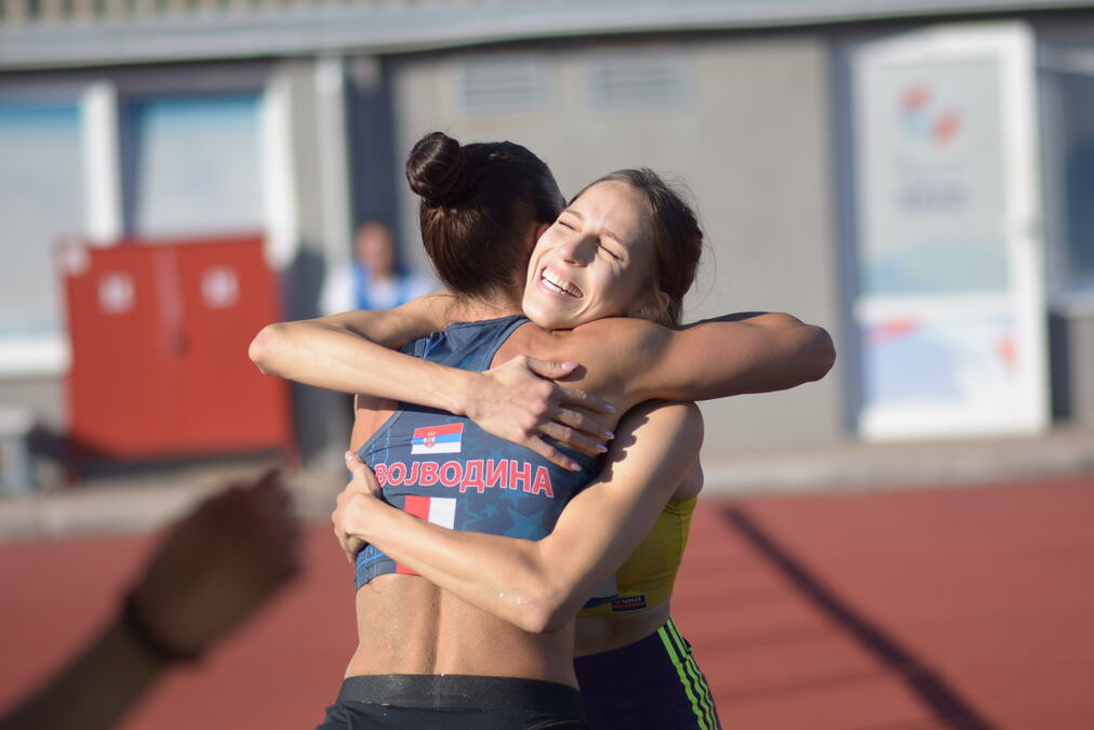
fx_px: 3875
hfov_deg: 16.1
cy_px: 365
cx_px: 547
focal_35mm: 128
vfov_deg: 10.8
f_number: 1.8
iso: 110
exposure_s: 1/4000
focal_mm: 85
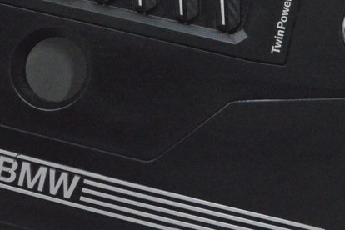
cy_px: 24
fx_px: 817
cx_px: 162
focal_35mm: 85
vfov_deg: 15.8
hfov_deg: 23.8
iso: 6400
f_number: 20
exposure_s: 1/20
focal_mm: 23
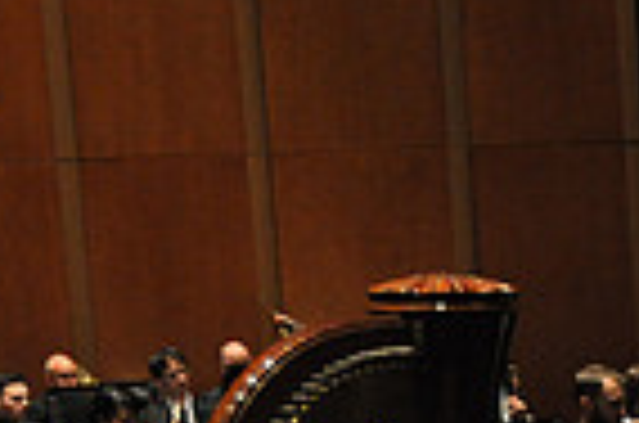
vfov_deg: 9.0
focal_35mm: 147
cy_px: 700
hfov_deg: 13.1
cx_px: 1022
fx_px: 2603
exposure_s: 1/250
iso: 1600
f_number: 2.8
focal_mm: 24
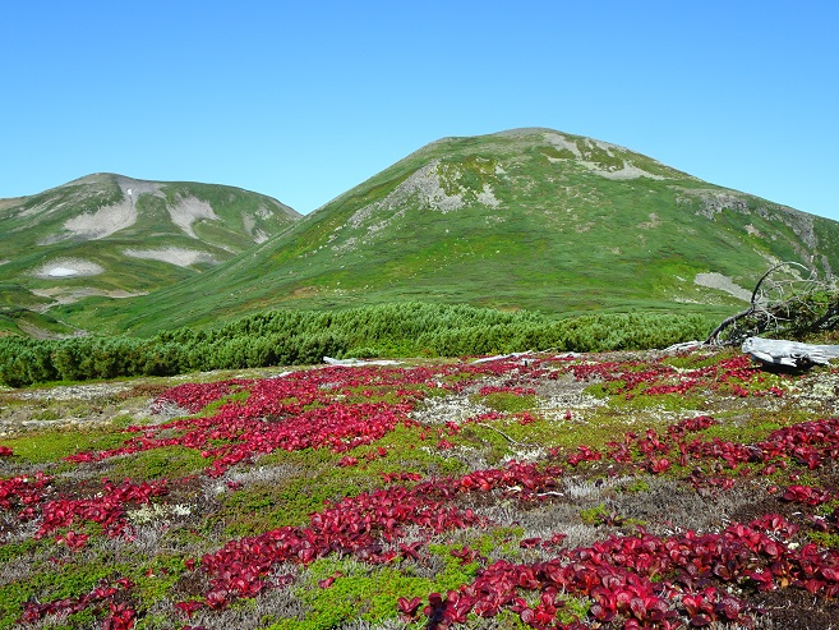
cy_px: 315
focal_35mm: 31
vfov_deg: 45.5
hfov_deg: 58.3
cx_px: 420
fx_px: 751
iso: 80
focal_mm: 5.26
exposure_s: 1/500
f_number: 4
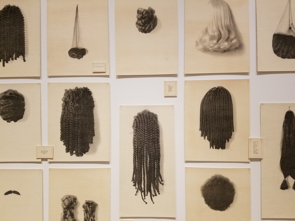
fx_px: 222
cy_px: 110
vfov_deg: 53.1
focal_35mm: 26
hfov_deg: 67.3
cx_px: 148
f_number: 1.7
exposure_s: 1/24
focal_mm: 4.2
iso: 200
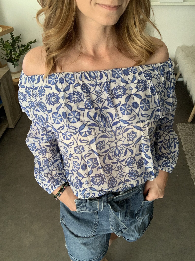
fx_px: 240
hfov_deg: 44.2
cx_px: 98
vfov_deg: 56.8
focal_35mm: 32
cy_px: 130
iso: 320
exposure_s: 1/40
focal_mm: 2.87
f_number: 2.2
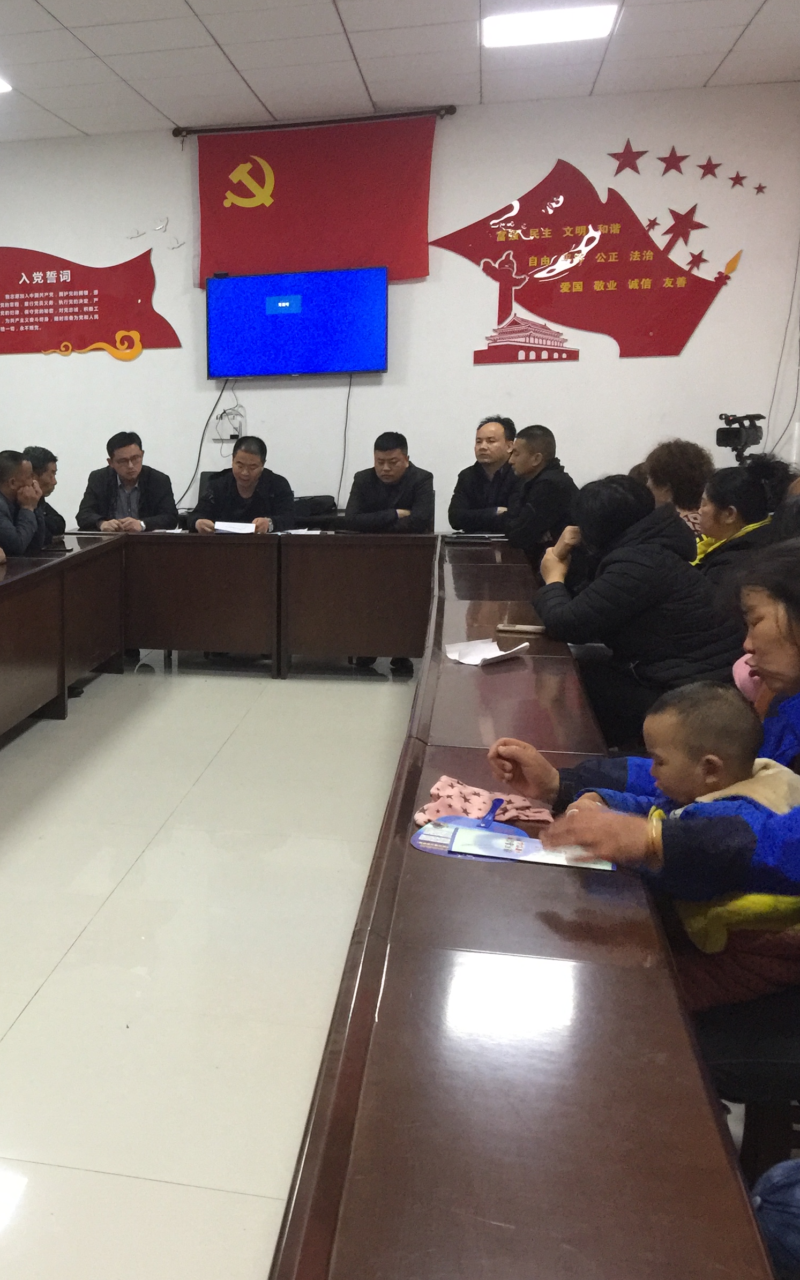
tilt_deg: -7.6
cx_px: -10
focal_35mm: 42
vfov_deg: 47.2
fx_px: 1465
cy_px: 634
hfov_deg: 28.5
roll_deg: +0.2
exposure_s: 1/17
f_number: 2.2
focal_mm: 4.15
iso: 125
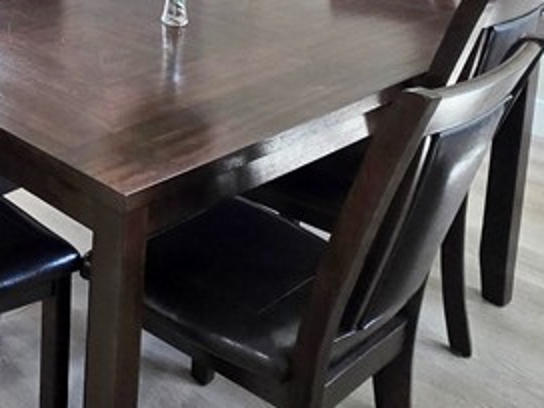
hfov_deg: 29.3
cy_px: -112
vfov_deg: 25.8
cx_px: -206
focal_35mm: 49
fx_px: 770
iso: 160
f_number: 2.2
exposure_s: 1/60
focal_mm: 2.2
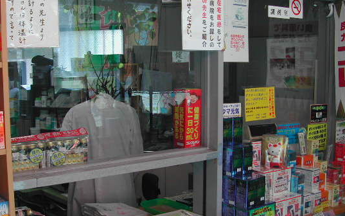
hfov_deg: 41.7
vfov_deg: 26.9
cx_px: 145
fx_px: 451
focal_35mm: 48
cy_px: 113
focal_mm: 8
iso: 100
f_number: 2.8
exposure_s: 1/98
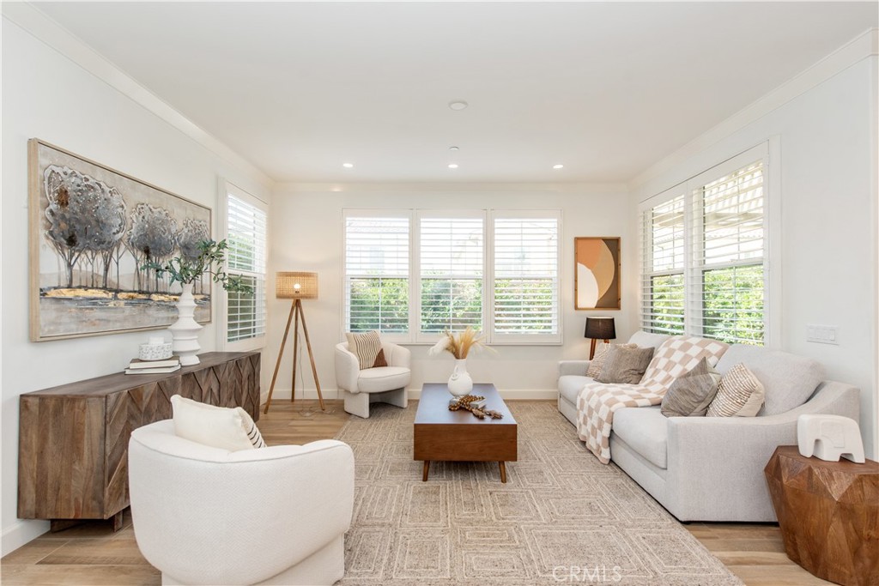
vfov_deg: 73.8
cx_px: 440
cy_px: 293
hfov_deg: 96.7
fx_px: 391
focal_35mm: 16
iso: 320
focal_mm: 16
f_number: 5.6
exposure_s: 1/125
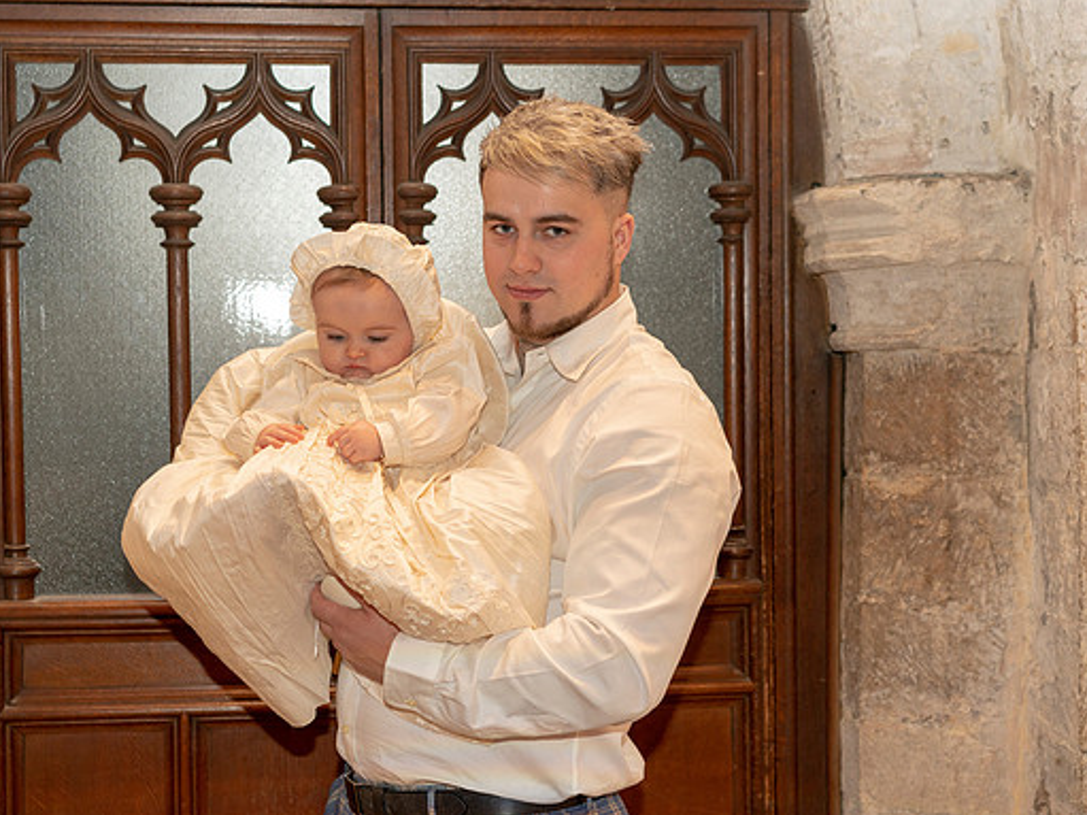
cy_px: 408
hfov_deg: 32.2
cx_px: 523
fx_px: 1884
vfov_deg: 24.4
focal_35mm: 60
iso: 1250
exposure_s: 1/160
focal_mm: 55
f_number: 4
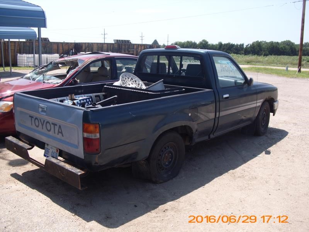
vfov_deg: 39.7
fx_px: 321
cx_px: 154
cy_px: 116
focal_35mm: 36
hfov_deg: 51.4
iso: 80
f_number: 7.8
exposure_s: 1/100
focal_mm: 6.3
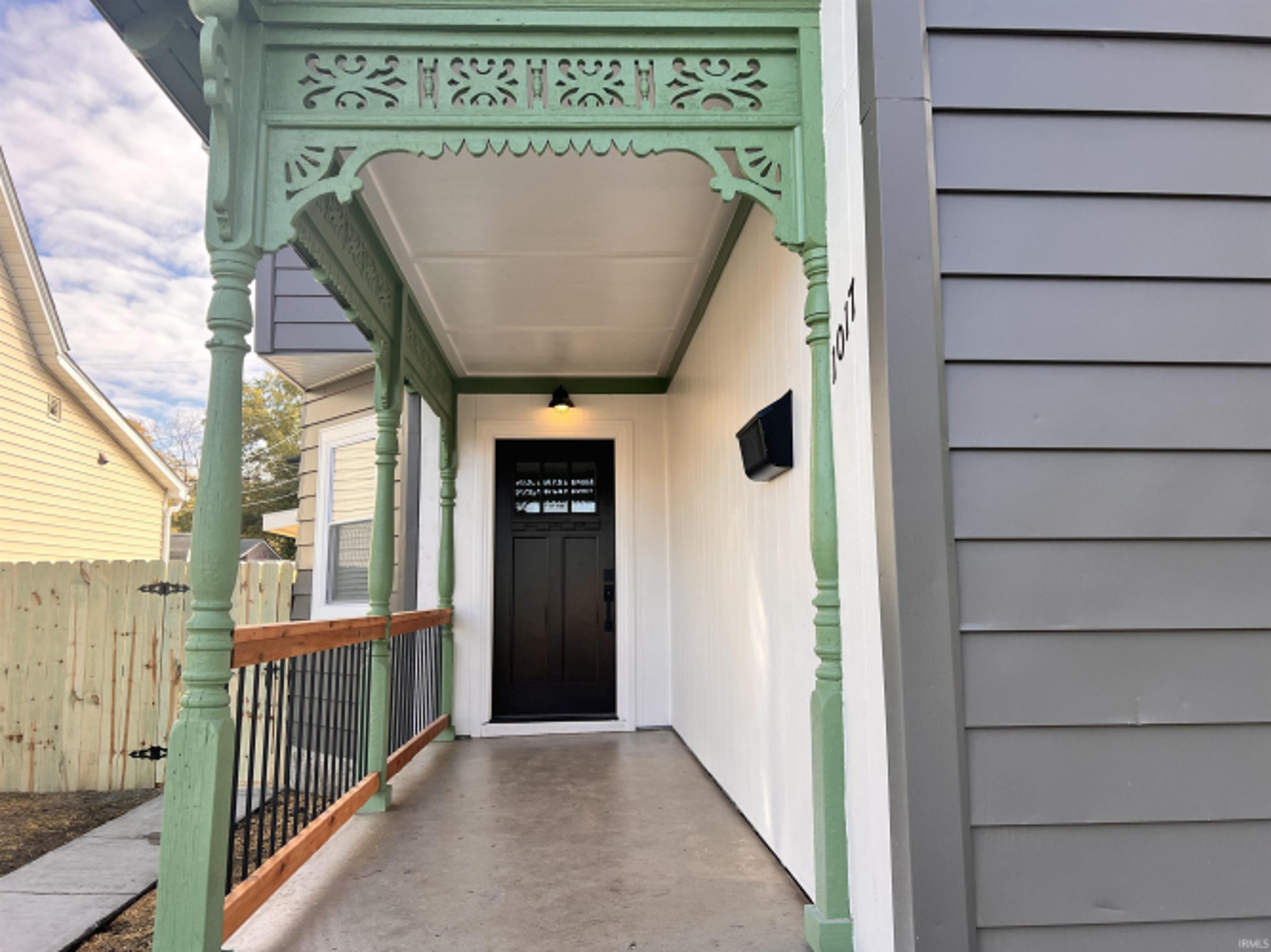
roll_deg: +0.5
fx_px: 954
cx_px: 636
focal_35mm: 26
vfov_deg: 53.0
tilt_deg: +7.0
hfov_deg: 67.3
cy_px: 476
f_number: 1.5
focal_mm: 5.7
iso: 50
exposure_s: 1/696
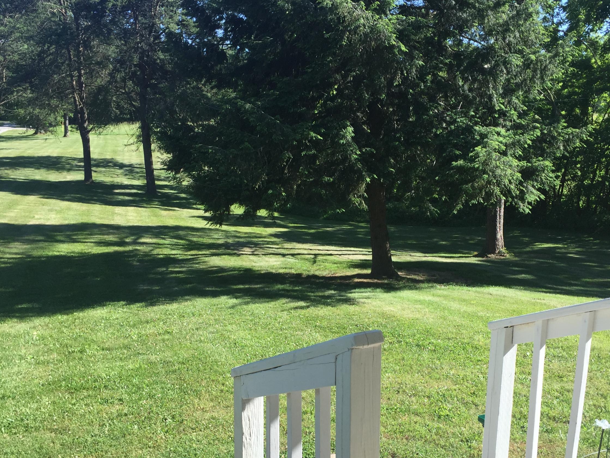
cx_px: 335
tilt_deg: -13.5
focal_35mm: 39
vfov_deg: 36.6
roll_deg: -2.3
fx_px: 687
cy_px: 282
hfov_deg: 47.8
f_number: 2.2
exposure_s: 1/775
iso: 32
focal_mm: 4.15
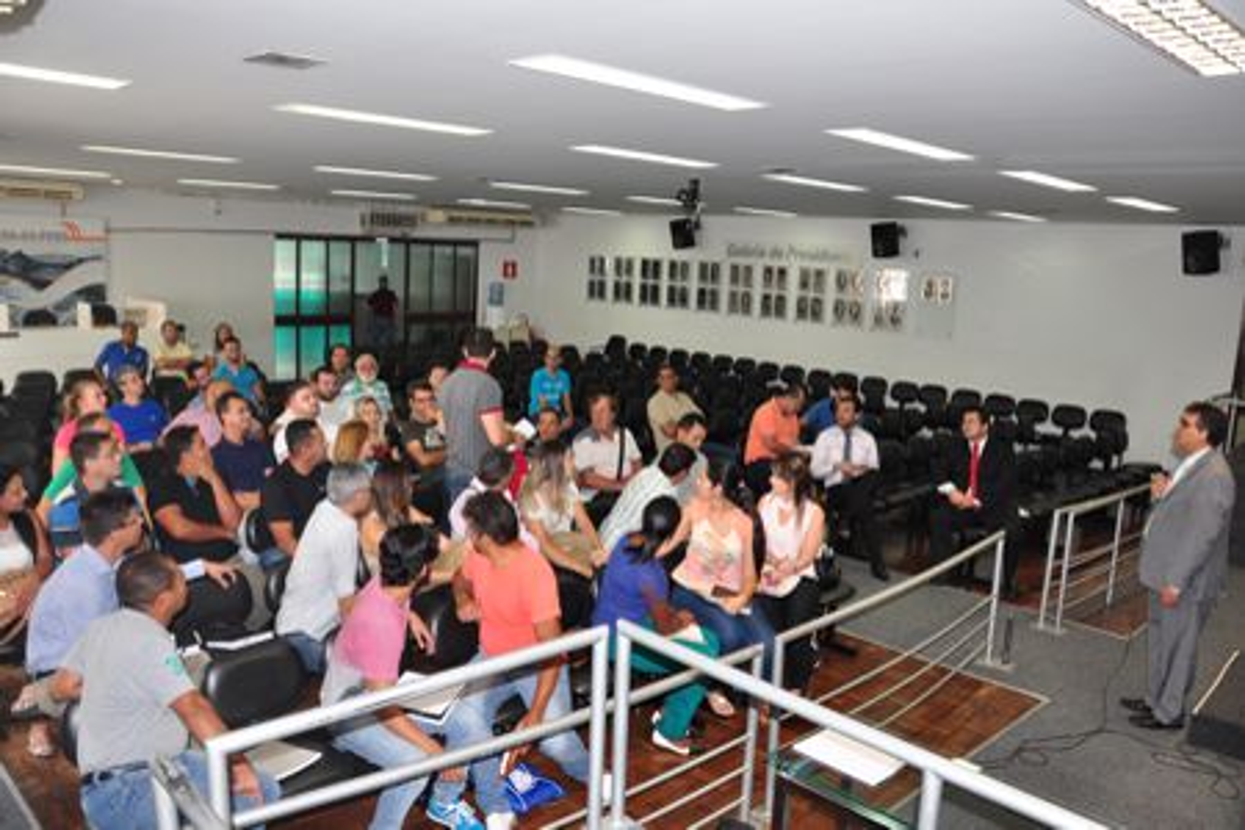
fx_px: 934
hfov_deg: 67.4
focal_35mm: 27
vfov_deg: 47.9
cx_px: 622
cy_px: 415
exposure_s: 1/60
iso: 720
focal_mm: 18
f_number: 5
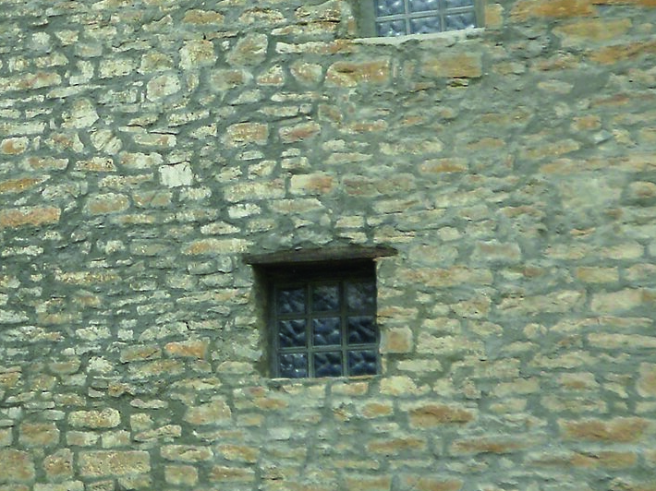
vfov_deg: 19.5
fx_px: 1421
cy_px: 150
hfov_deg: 24.2
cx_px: -80
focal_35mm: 75
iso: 100
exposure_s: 1/160
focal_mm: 4.65
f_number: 7.8
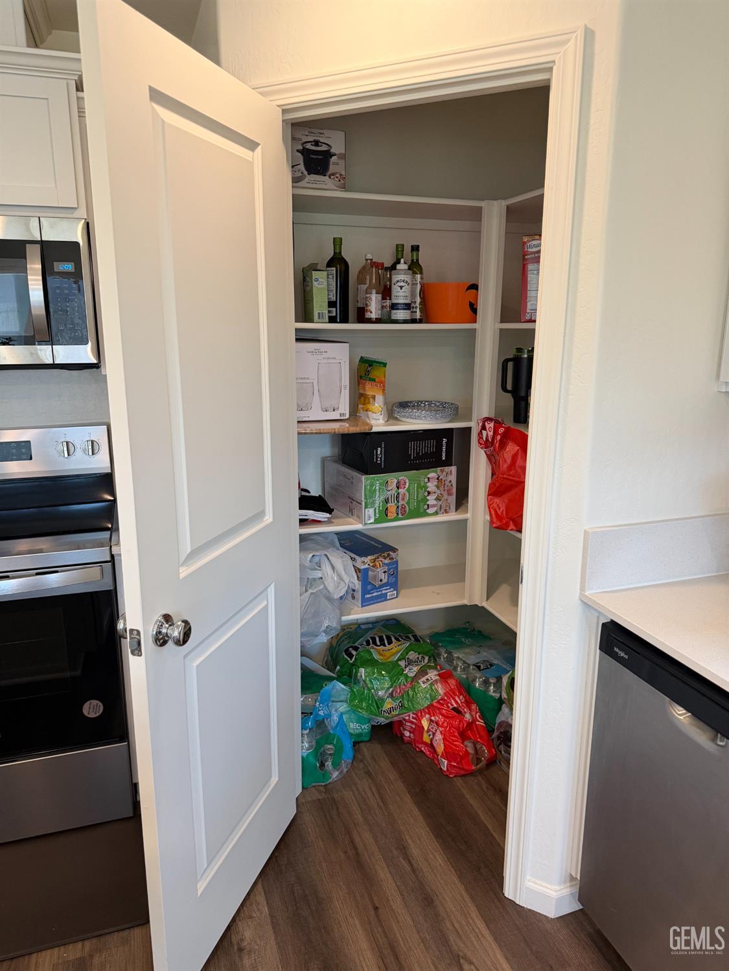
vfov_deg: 71.6
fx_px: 674
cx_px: 364
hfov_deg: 56.8
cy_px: 486
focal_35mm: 24
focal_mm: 6.76
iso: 320
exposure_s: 1/60
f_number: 1.78
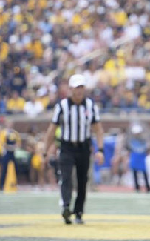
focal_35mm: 545
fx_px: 3566
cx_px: 176
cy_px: 127
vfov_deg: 3.9
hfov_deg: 2.4
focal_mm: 200
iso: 250
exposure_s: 1/1600
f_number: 2.8
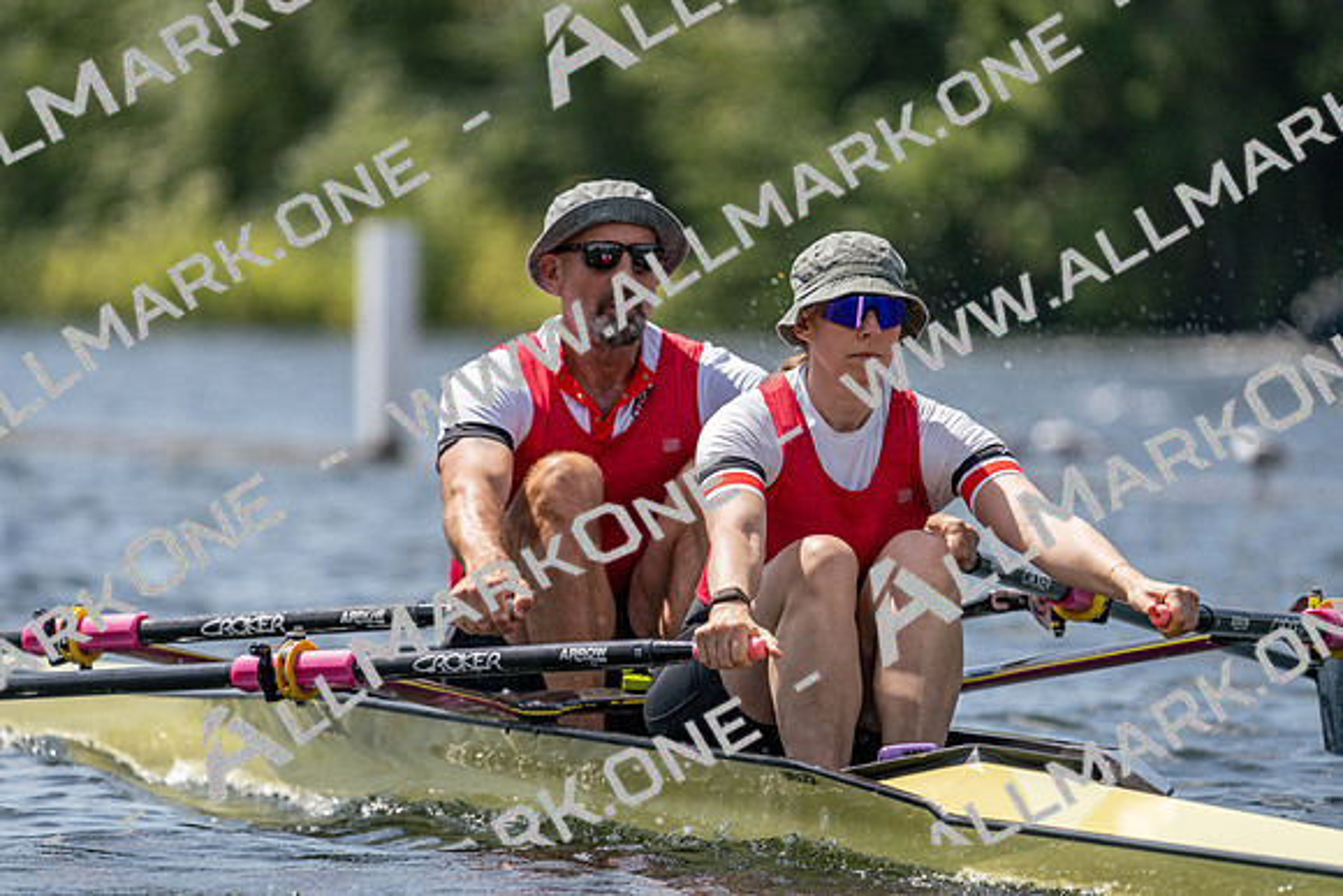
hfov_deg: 4.1
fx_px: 18880
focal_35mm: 506
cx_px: 672
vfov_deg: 2.7
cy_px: 448
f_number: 6.3
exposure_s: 1/2000
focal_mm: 506
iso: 250
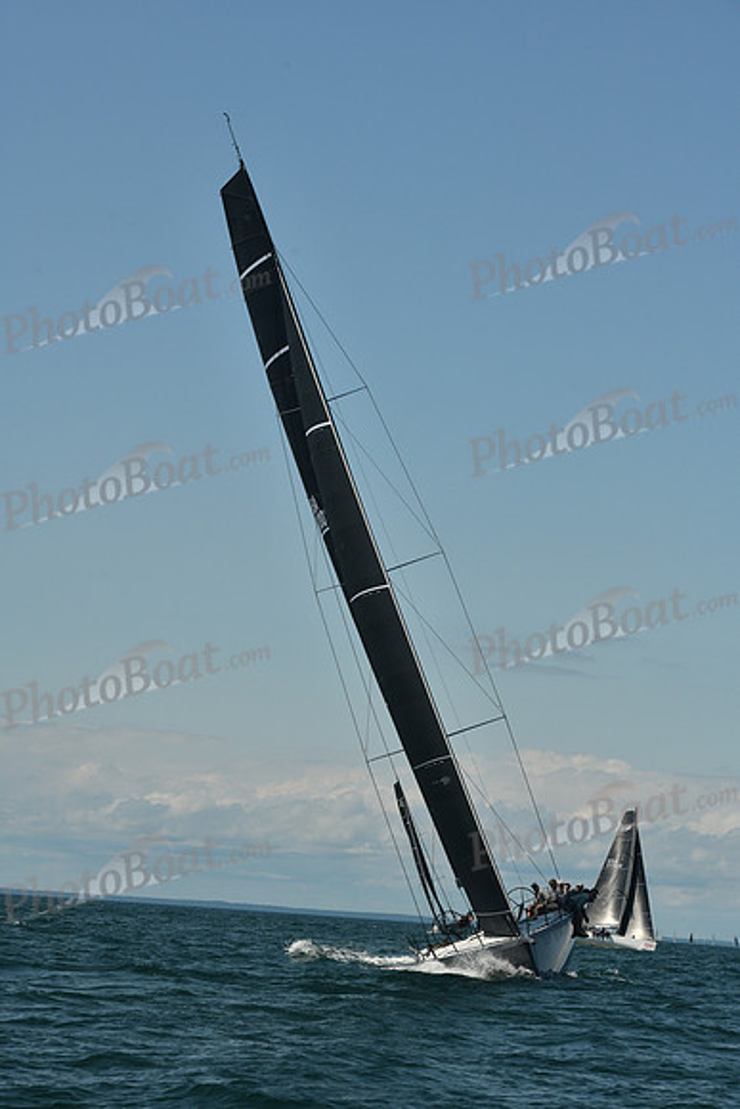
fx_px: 3143
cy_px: 554
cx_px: 370
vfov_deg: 20.0
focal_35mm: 102
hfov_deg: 13.4
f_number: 10
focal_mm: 102
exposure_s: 1/640
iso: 320
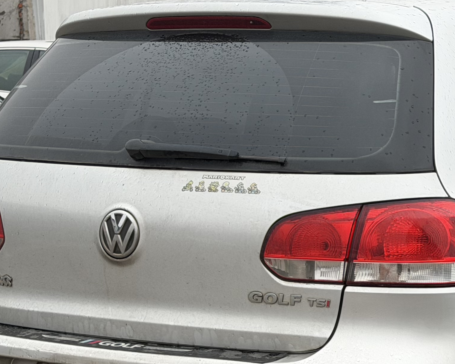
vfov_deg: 12.4
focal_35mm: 124
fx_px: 1670
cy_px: 291
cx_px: 376
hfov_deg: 15.4
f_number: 1.78
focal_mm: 6.76
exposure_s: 1/663
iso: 64
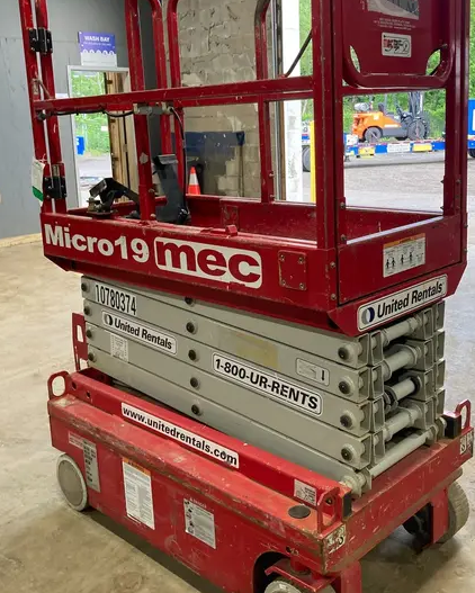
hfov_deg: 39.1
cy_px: 254
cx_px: 267
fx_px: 667
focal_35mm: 38
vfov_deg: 47.8
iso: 80
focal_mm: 3.99
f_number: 1.8
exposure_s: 1/101
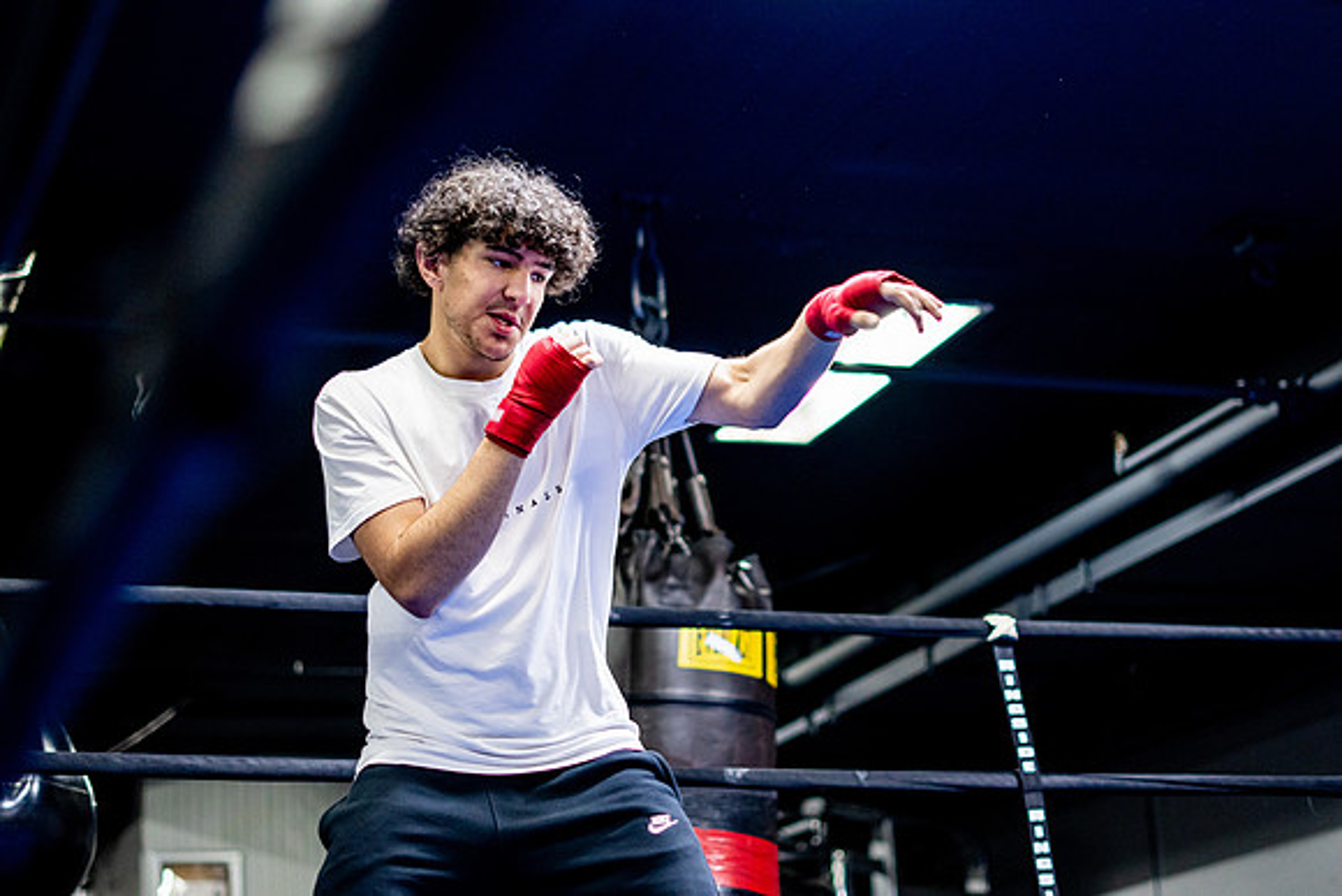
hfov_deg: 27.0
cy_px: 448
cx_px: 671
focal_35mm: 75
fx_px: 2796
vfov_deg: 18.2
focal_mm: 50
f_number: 1.8
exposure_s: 1/500
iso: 1600
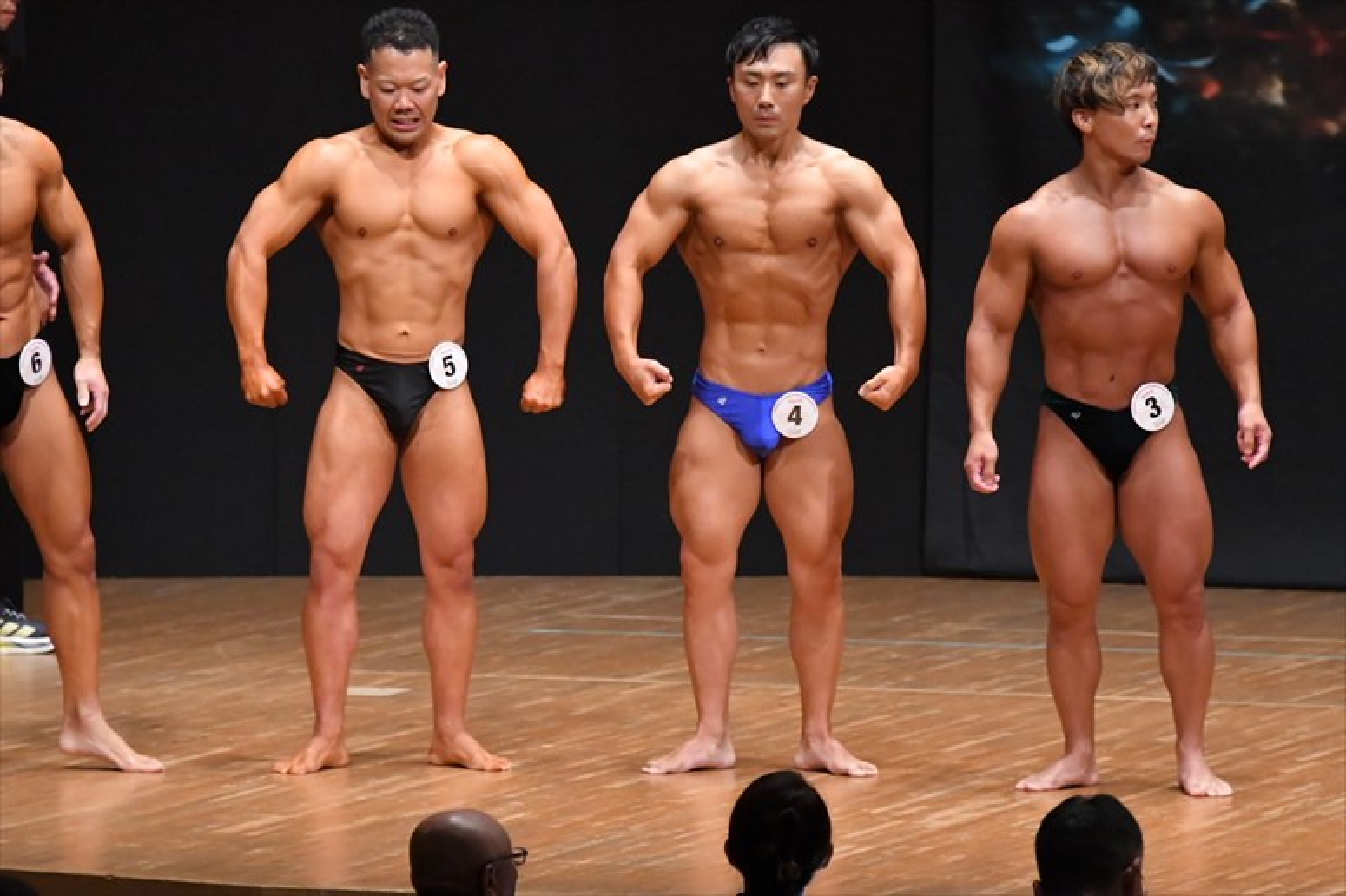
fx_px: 11211
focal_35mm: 300
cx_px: 673
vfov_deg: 4.6
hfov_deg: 6.9
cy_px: 448
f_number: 5.6
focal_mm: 200
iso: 8000
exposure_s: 1/400
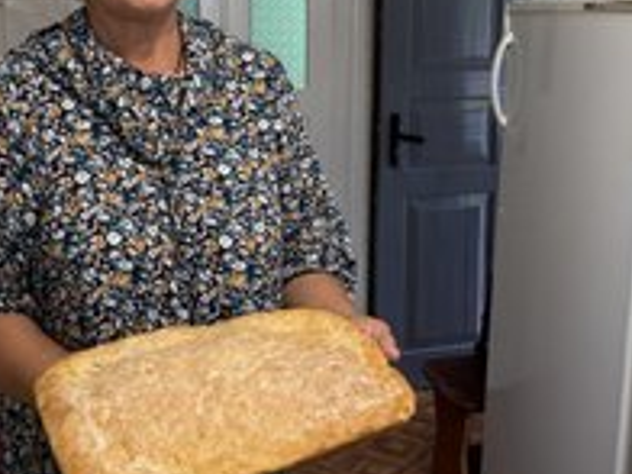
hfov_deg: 38.9
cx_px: 326
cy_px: 181
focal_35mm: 49
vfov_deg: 29.6
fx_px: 895
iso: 160
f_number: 1.78
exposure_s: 1/50
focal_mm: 6.76
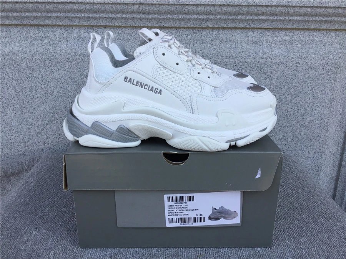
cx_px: 173
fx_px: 310
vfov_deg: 45.4
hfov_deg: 58.4
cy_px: 130
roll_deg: -0.1
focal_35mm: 31
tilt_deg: -18.1
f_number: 2.4
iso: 25
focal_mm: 3.3
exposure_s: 1/525
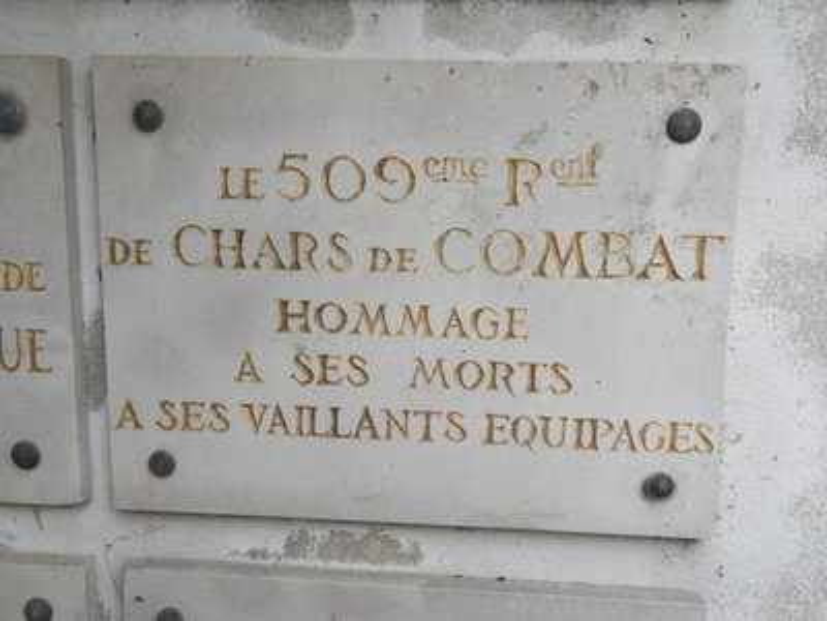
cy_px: 310
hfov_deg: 44.8
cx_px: 414
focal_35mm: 42
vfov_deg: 34.3
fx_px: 1003
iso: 80
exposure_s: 1/125
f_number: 4.2
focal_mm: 7.6
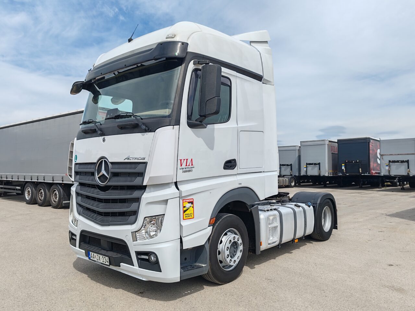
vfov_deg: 51.4
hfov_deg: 65.3
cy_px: 156
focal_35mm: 27
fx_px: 324
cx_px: 208
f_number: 1.9
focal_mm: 6.12
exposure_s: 1/620
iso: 50
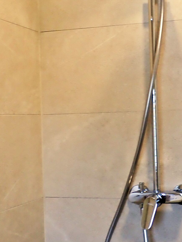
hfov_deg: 20.1
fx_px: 512
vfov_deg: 26.7
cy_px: 118
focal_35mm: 73
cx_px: 119
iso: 100
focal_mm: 5.5
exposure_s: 1/100
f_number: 2.3
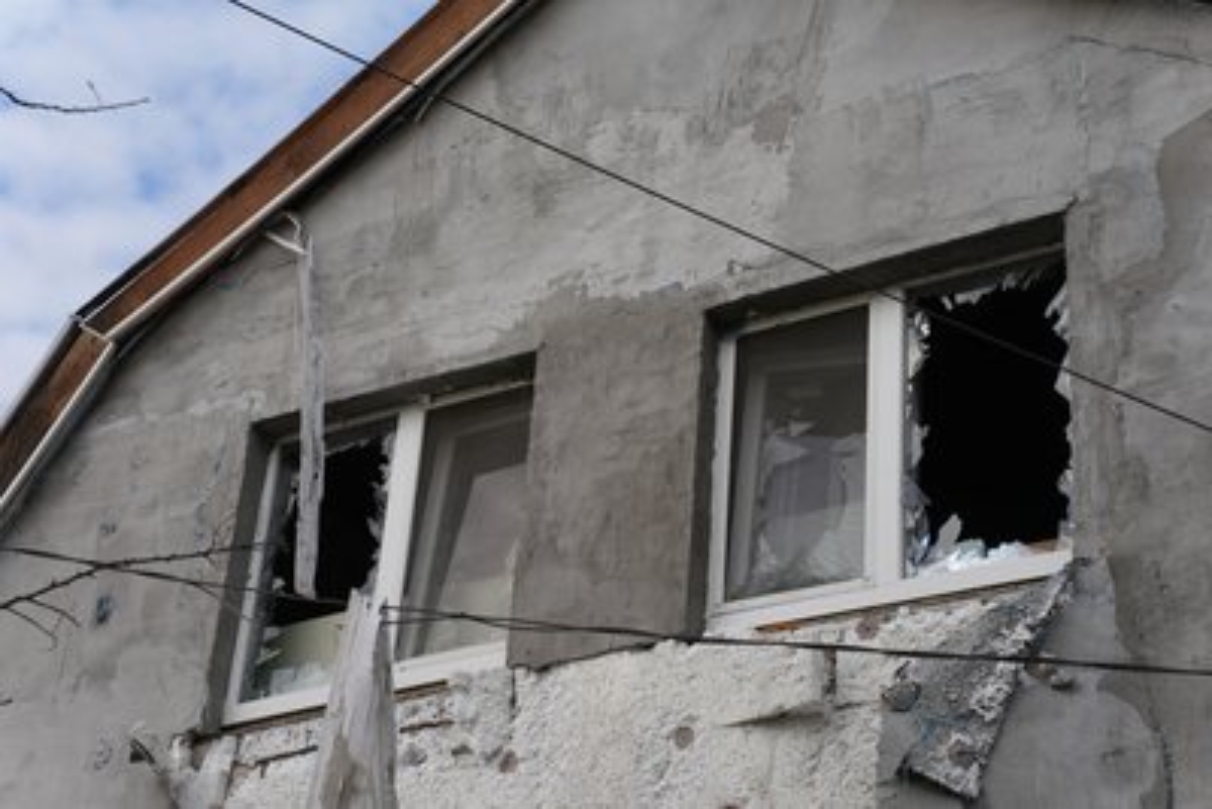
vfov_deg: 18.2
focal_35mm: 75
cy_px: 404
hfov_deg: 27.0
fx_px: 2526
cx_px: 606
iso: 160
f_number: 4
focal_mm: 75
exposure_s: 1/160
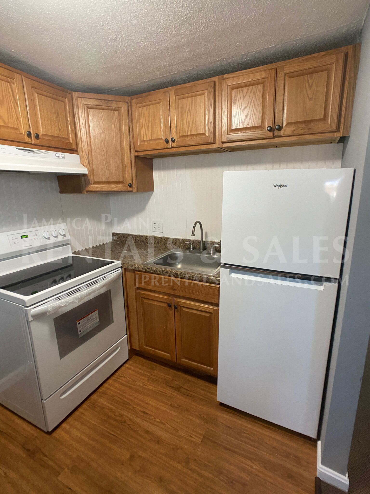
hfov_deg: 53.1
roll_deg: +0.8
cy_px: 247
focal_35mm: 26
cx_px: 185
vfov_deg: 67.3
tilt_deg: -12.1
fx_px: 371
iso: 320
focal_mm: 4.25
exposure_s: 1/60
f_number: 1.8
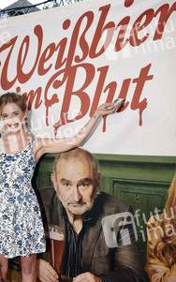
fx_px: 322
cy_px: 179
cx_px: 65
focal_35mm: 42
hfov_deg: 30.4
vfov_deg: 46.7
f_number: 6.3
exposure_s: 1/160
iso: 1000
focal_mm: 31
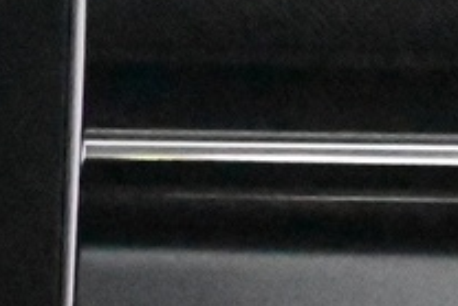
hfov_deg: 4.7
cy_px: 980
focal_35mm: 420
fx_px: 5347
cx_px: -989
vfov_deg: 3.2
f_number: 5.3
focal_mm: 36
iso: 28800
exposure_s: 1/60
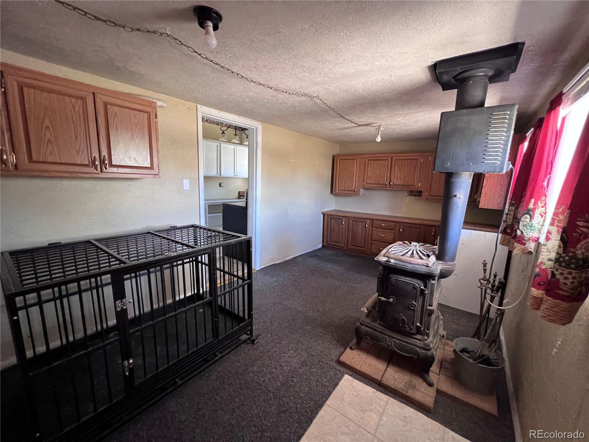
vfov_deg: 89.9
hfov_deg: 106.2
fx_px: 221
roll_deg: -1.3
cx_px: 294
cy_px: 221
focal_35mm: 13
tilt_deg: -10.5
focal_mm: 1.57
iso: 640
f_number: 1.8
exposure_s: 1/60
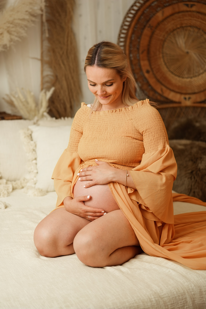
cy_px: 154
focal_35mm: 70
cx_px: 103
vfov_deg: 28.8
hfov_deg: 19.5
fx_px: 601
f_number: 2.8
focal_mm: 70
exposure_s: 1/160
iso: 400
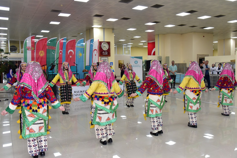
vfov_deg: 41.1
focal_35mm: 32
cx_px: 117
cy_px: 74
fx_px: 211
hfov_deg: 58.7
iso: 2000
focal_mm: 30
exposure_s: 1/200
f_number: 5
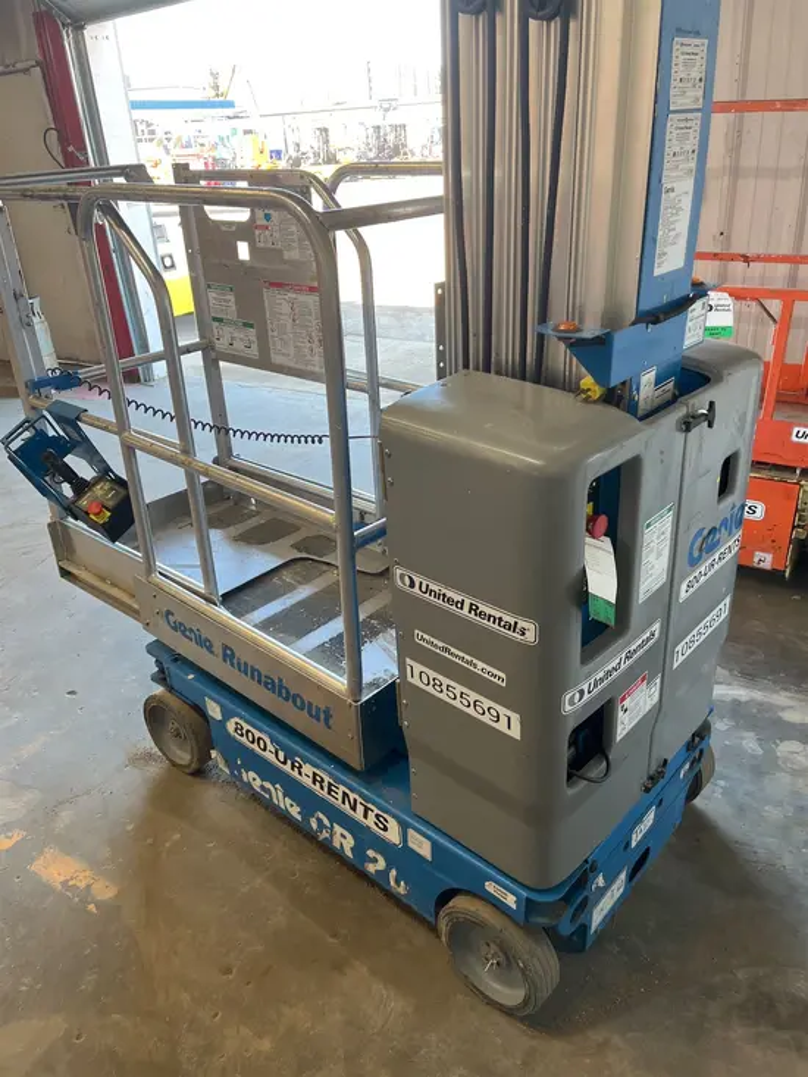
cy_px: 538
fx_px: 809
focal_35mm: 26
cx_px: 404
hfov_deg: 53.1
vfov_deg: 67.3
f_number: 1.6
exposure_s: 1/60
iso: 64
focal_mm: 5.1
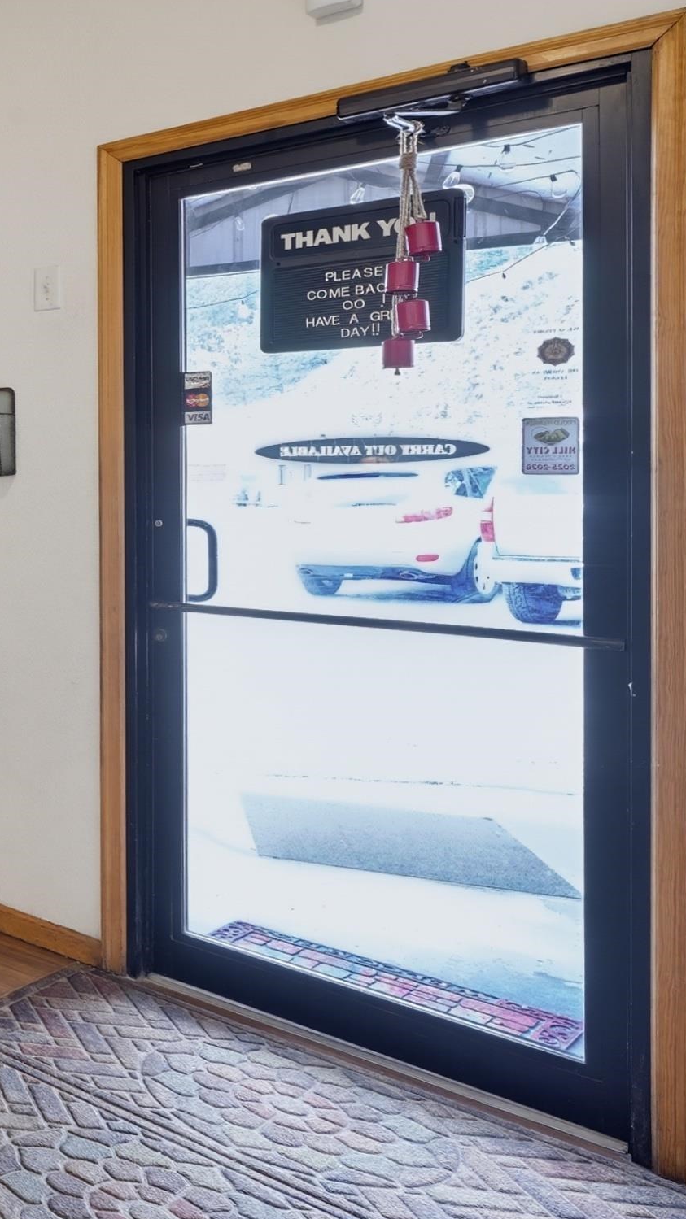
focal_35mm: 33
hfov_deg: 23.0
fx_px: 1067
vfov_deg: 59.0
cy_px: 491
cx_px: -498
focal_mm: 16
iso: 400
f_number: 10
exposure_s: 1/1.67
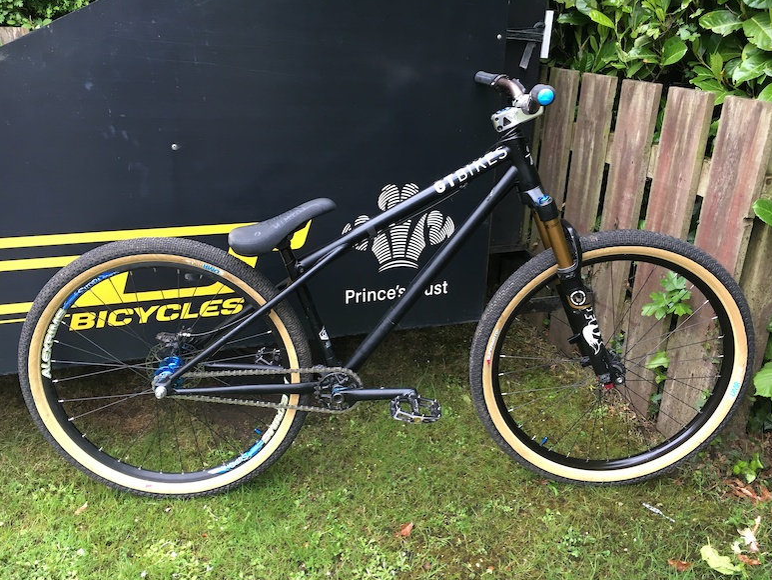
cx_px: 383
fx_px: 669
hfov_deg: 60.0
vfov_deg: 46.8
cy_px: 297
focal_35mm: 30
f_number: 2.2
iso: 32
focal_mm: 4.15
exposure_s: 1/33
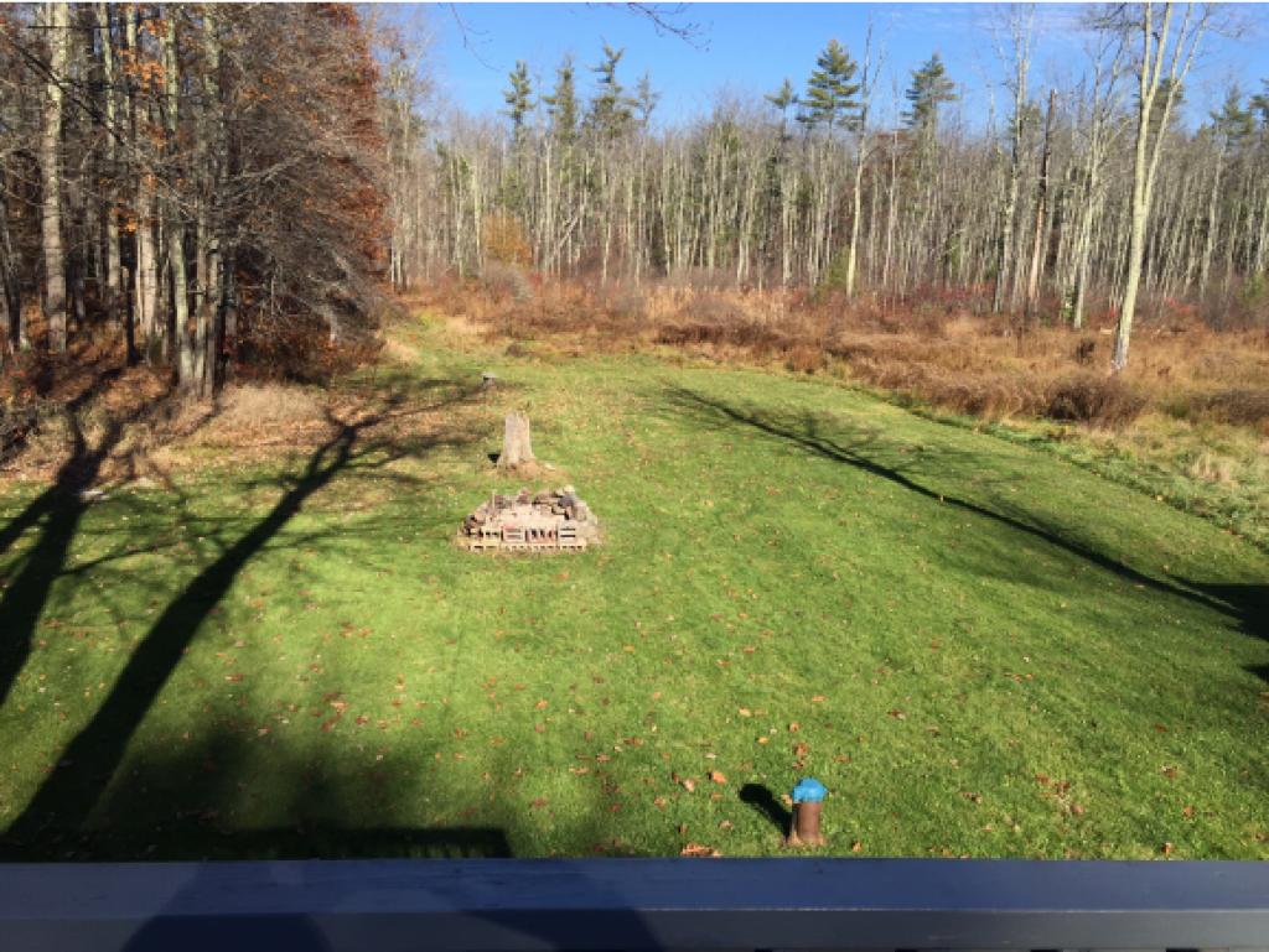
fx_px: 1064
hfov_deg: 61.6
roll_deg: -2.8
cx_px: 634
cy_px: 476
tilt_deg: -13.5
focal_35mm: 29
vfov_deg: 48.3
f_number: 2.2
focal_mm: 4.15
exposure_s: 1/1364
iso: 32
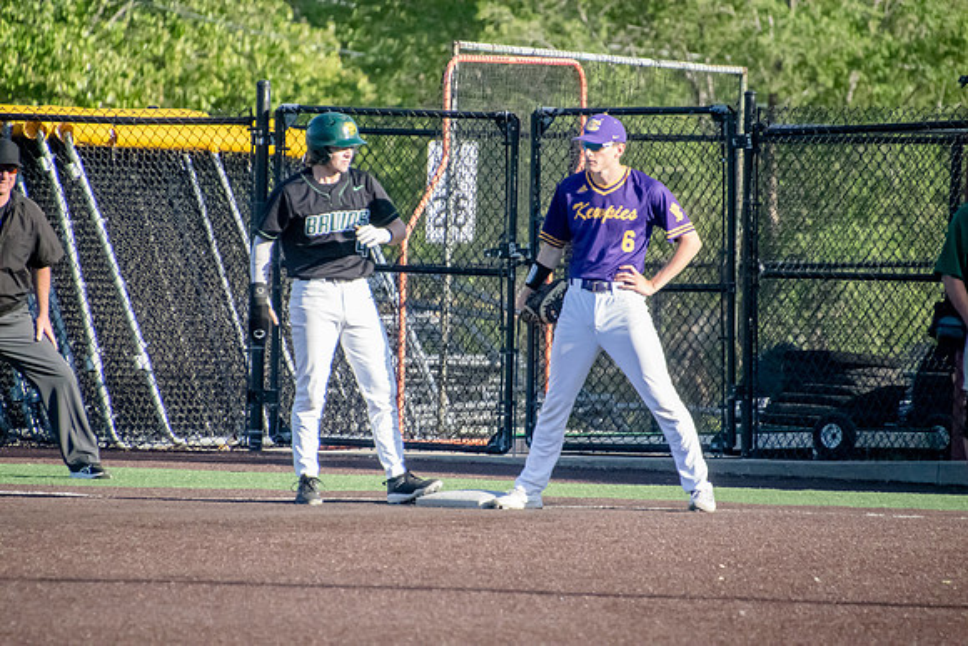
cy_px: 323
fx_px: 14926
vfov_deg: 2.5
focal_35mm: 555
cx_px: 484
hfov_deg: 3.7
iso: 5000
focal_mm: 370
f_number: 6.3
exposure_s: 1/4000
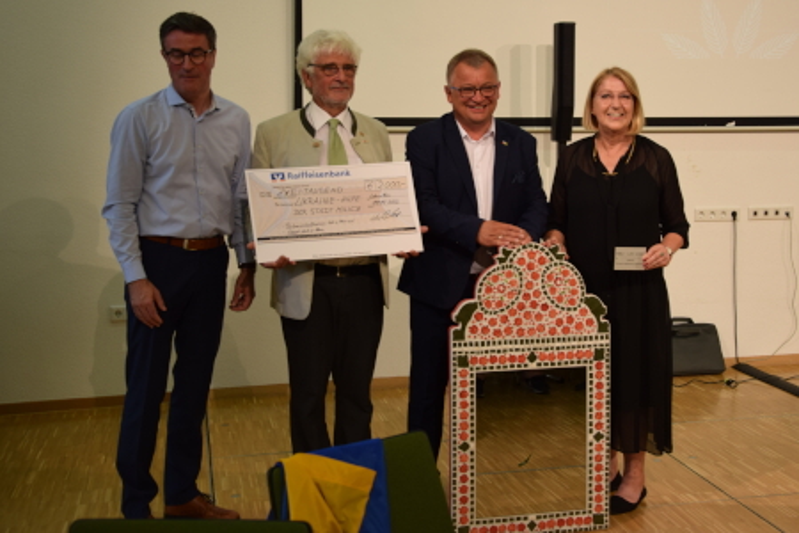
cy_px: 266
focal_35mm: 42
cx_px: 400
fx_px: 932
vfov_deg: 31.9
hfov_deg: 46.4
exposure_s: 1/100
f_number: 5
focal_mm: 28
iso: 400
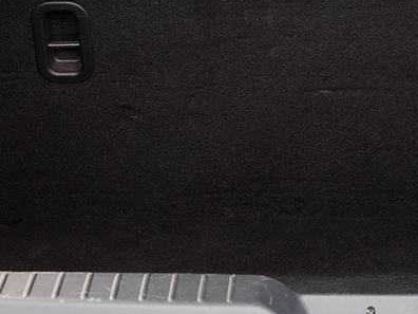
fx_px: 2427
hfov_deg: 9.8
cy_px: -12
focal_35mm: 201
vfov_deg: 7.4
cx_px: 364
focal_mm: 52.1
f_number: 5.6
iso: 100
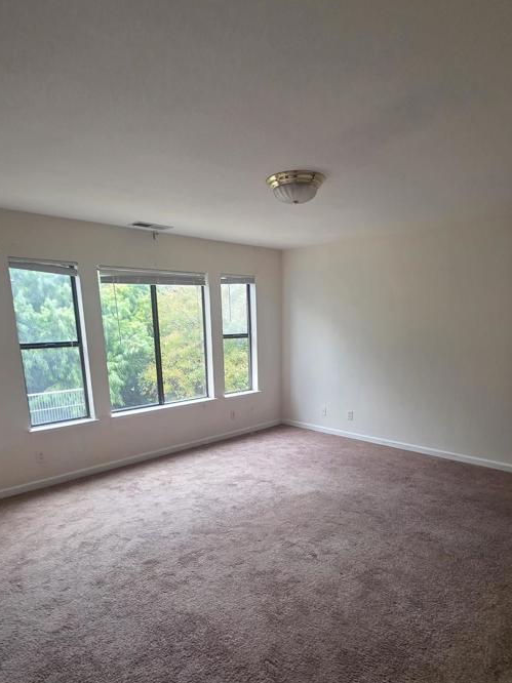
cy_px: 418
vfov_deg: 80.5
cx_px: 258
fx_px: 395
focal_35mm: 20
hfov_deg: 65.9
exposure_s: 1/120
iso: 125
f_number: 1.9
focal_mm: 2.2
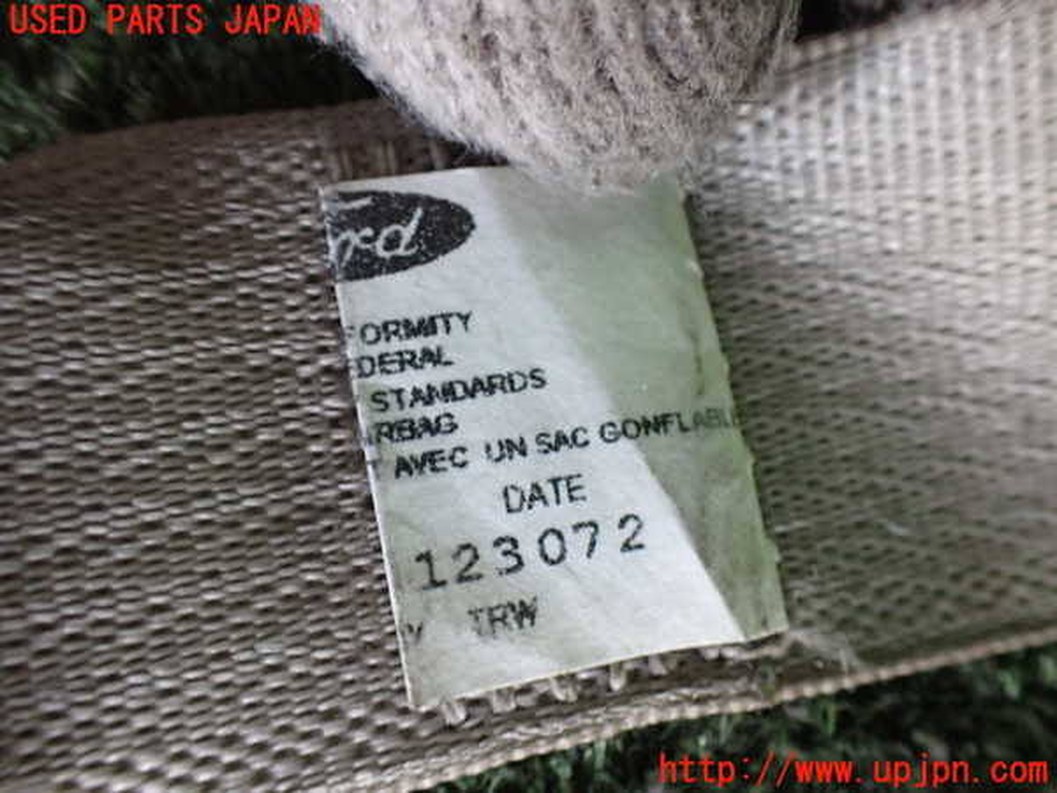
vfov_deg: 46.8
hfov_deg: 60.0
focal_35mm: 30
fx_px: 916
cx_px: 528
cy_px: 396
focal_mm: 5.4
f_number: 2.3
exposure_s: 1/80
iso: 800
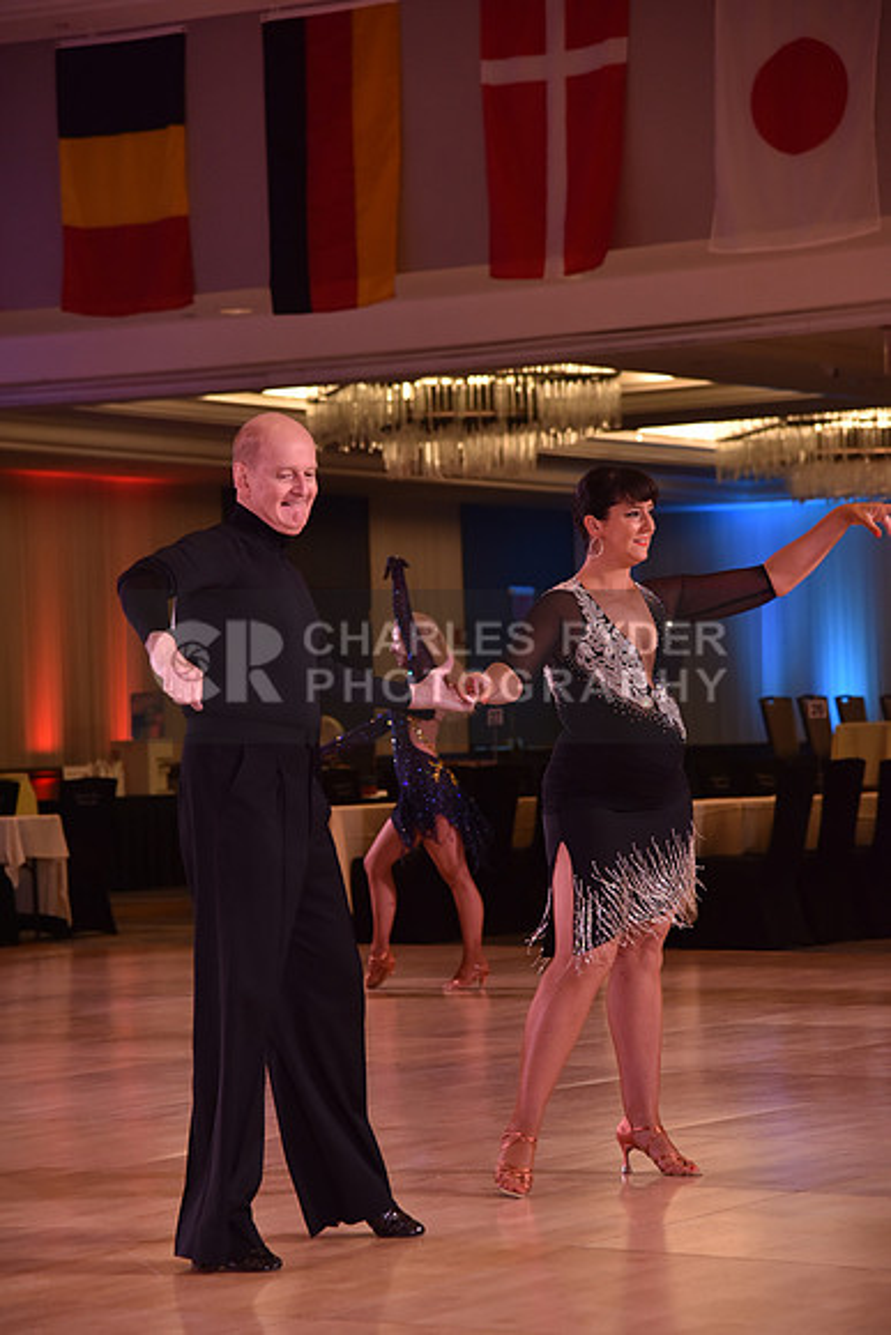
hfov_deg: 13.0
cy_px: 668
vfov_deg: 19.5
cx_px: 446
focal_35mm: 105
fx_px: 3895
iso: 1250
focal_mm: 105
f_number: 5
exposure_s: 1/250
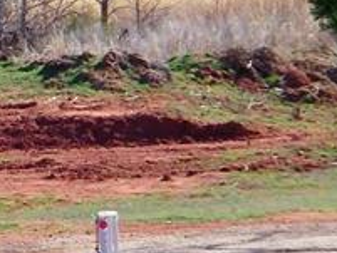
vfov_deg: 2.1
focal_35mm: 722
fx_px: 7033
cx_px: -164
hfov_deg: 2.7
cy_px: 283
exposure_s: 1/400
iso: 80
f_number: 4.9
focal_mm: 25.3
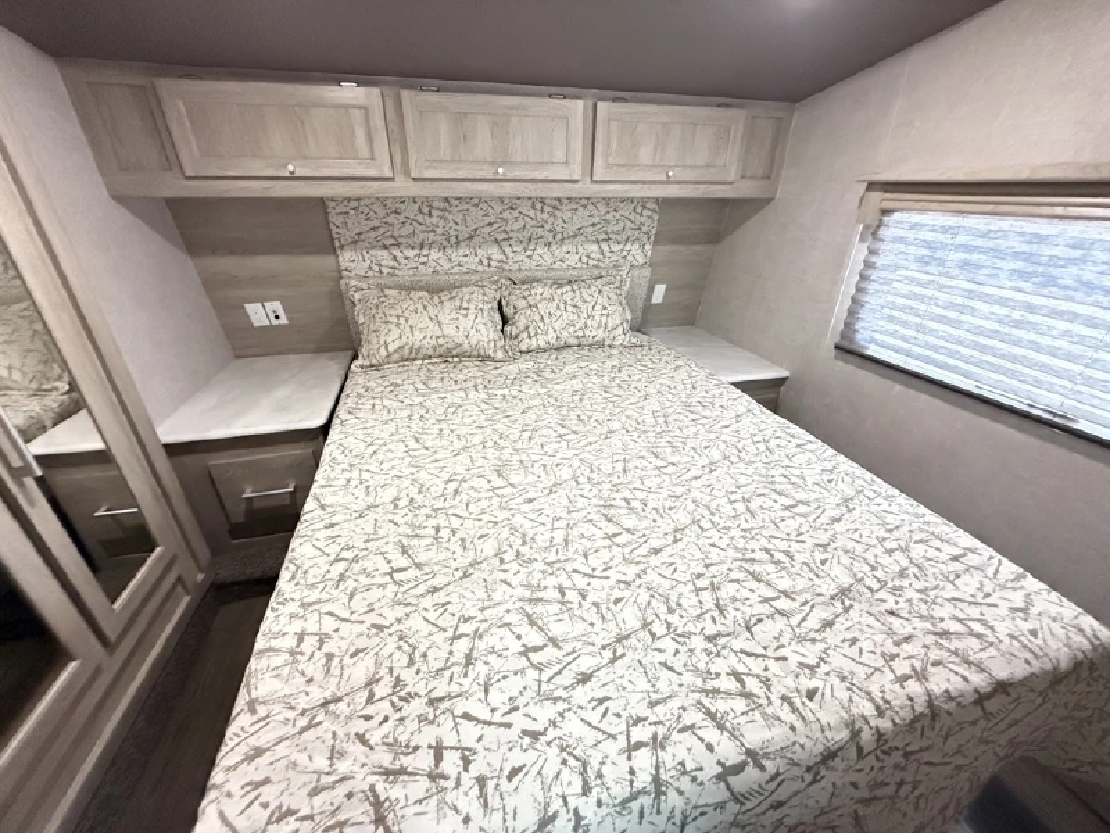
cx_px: 555
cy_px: 416
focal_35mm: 14
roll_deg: -0.8
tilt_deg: -26.6
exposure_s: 1/52
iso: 1250
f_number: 2.2
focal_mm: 2.22
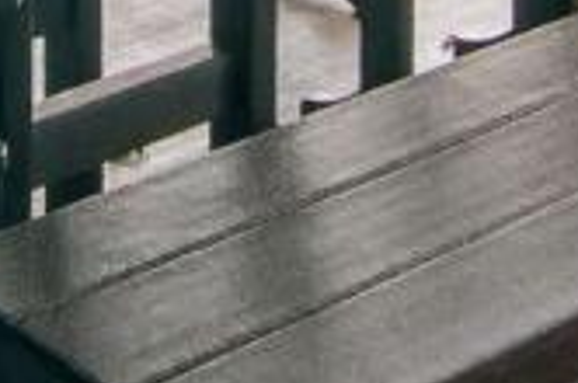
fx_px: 1917
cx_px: 101
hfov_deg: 17.0
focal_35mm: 120
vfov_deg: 9.3
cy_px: -731
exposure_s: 1/125
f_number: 9
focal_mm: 11
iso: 400
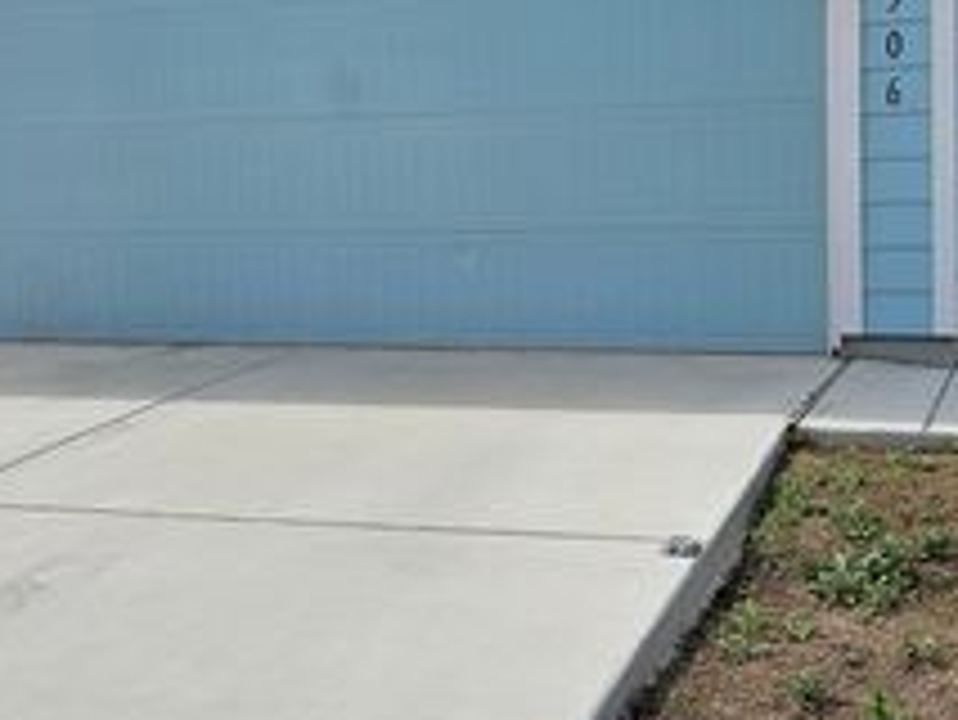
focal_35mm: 54
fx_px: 1495
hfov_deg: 35.4
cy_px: 263
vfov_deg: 27.0
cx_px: 571
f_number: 1.8
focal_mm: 5.4
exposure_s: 1/3502
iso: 25
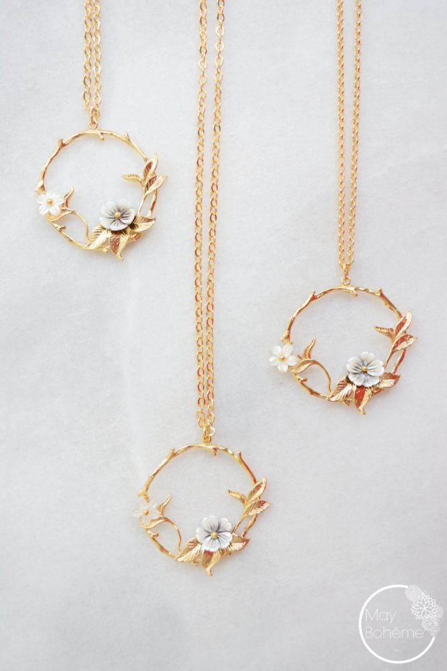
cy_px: 336
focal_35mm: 42
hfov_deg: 31.9
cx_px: 224
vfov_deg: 46.4
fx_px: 782
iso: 400
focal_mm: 28
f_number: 5
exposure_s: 1/100
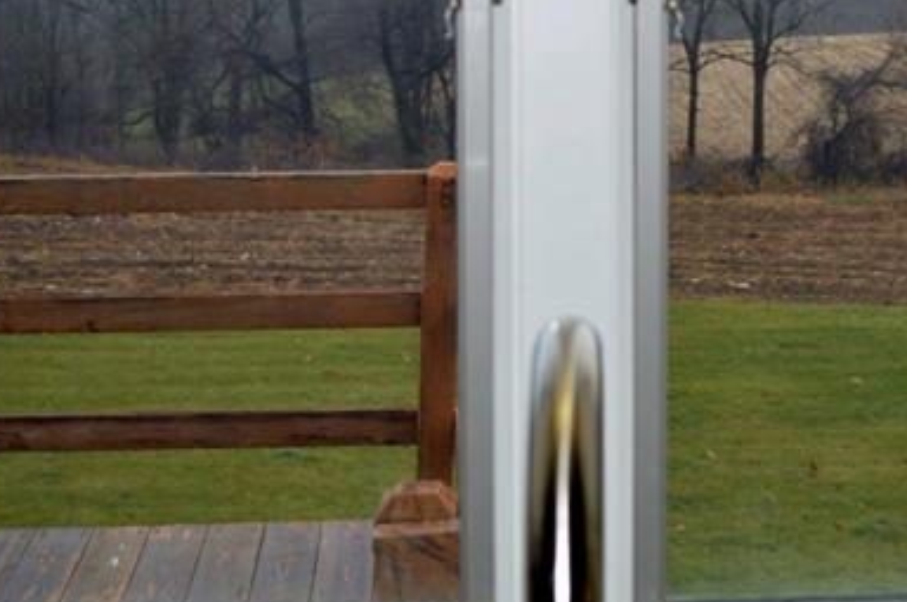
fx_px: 1963
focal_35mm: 78
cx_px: 572
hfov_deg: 25.9
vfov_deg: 17.3
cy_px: 89
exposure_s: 1/125
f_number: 4.2
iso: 360
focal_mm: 26
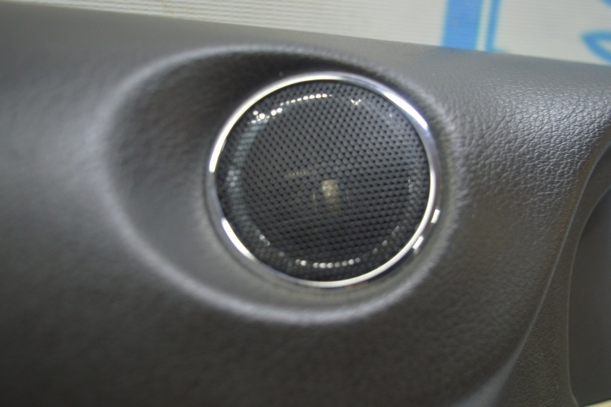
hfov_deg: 53.2
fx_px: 610
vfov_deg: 36.8
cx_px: 306
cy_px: 204
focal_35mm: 36
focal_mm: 24
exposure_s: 1/40
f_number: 4
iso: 400
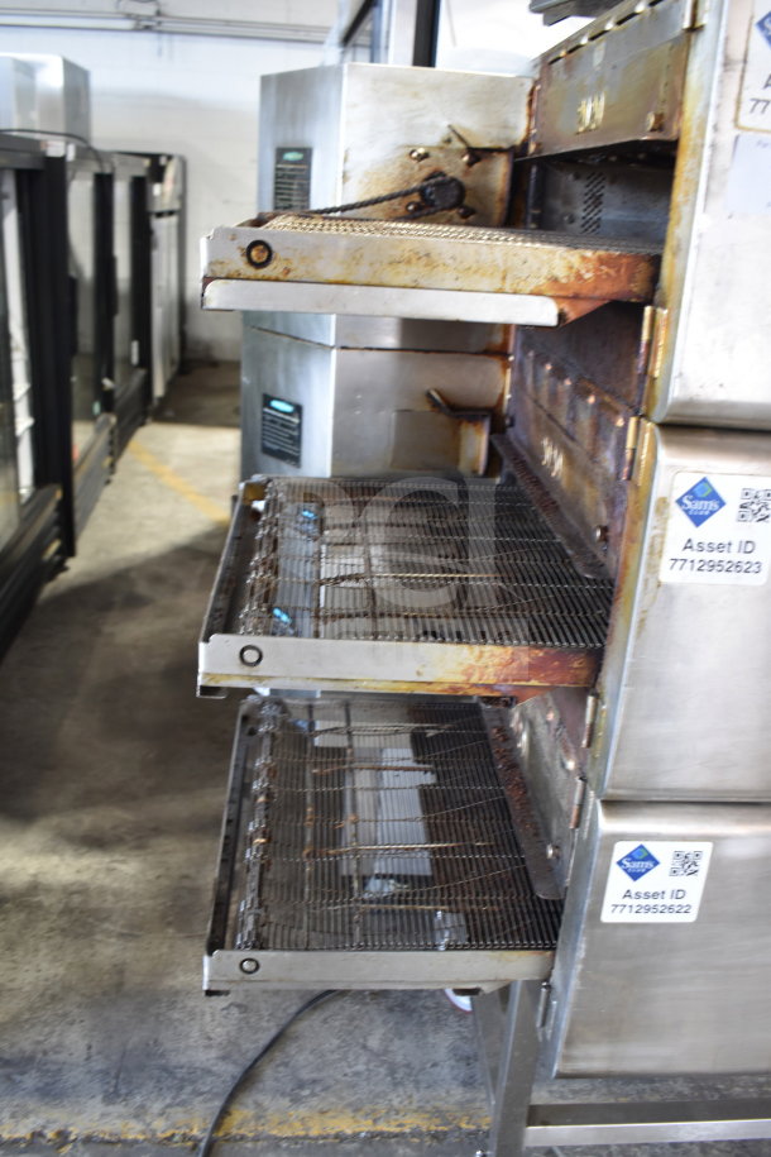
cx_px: 386
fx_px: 1012
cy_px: 578
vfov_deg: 59.5
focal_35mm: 32
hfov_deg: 41.7
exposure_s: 1/30
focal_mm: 21
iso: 640
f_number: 3.8
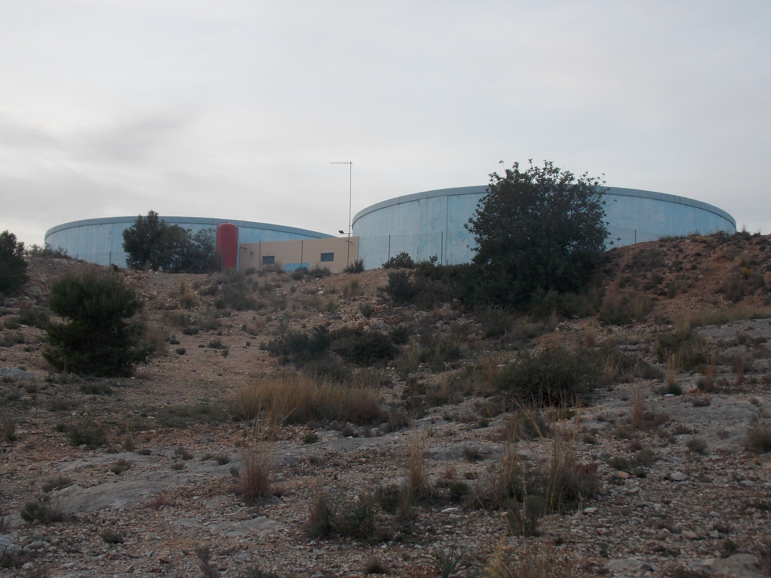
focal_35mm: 46
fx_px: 1025
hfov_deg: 41.2
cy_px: 289
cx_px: 386
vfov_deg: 31.5
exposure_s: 1/60
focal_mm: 8.1
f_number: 3.7
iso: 125
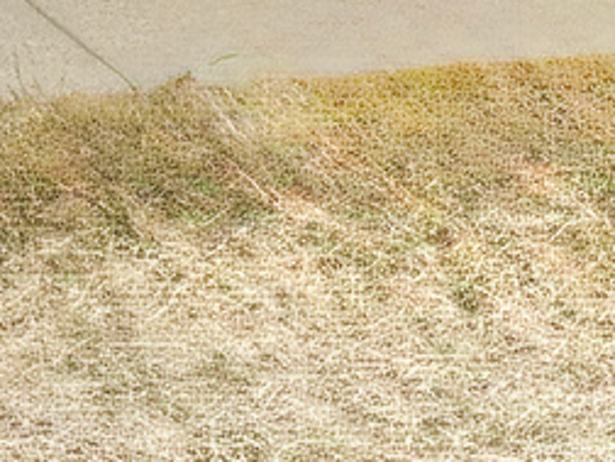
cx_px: -1003
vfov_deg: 8.7
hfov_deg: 10.8
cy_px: -853
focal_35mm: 146
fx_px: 2594
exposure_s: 1/6410
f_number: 1.78
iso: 80
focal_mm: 6.76
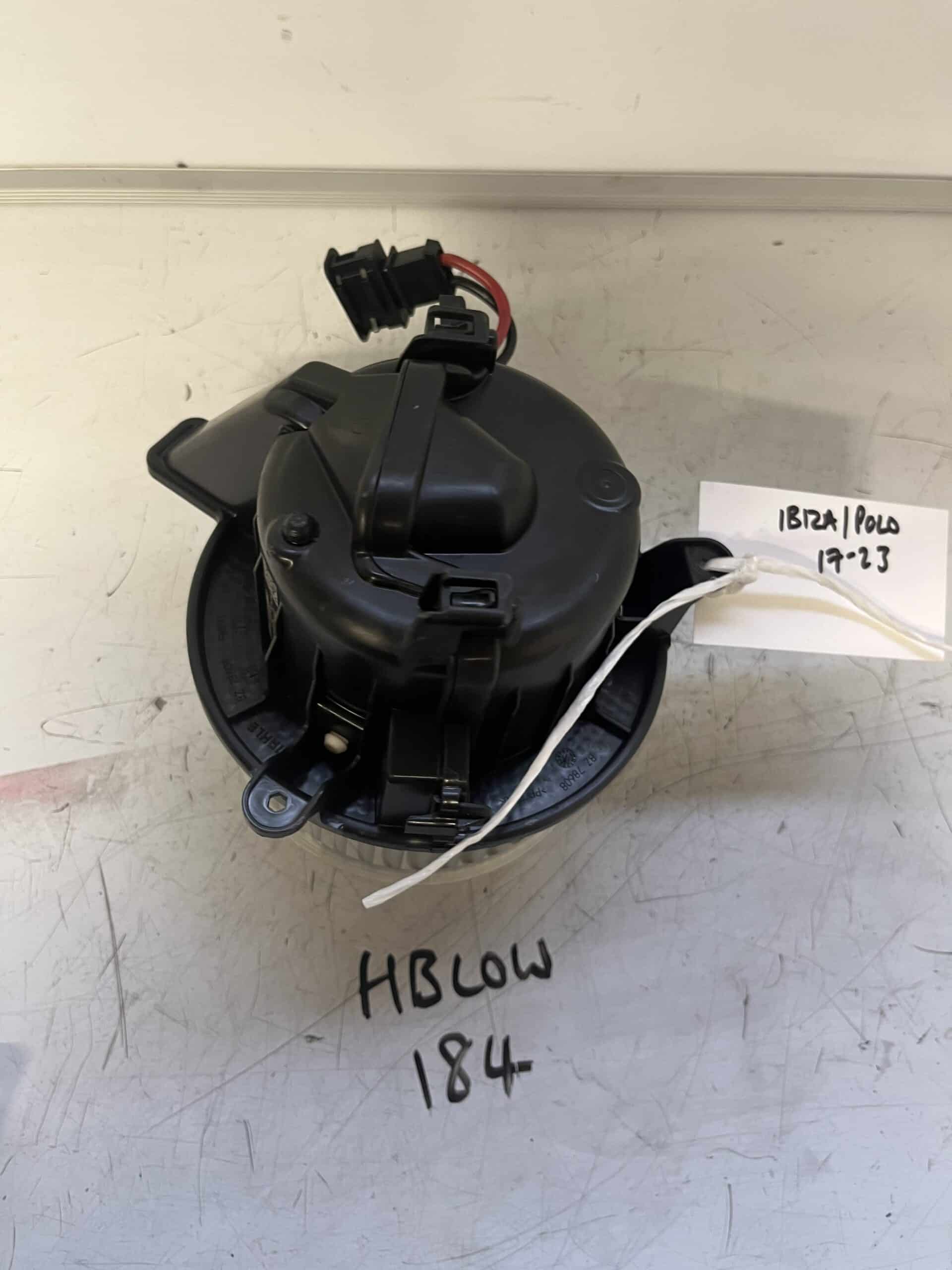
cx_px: 476
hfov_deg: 53.1
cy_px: 635
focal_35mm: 26
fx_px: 953
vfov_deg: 67.3
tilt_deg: -73.8
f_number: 1.6
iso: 125
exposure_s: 1/50
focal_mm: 5.1
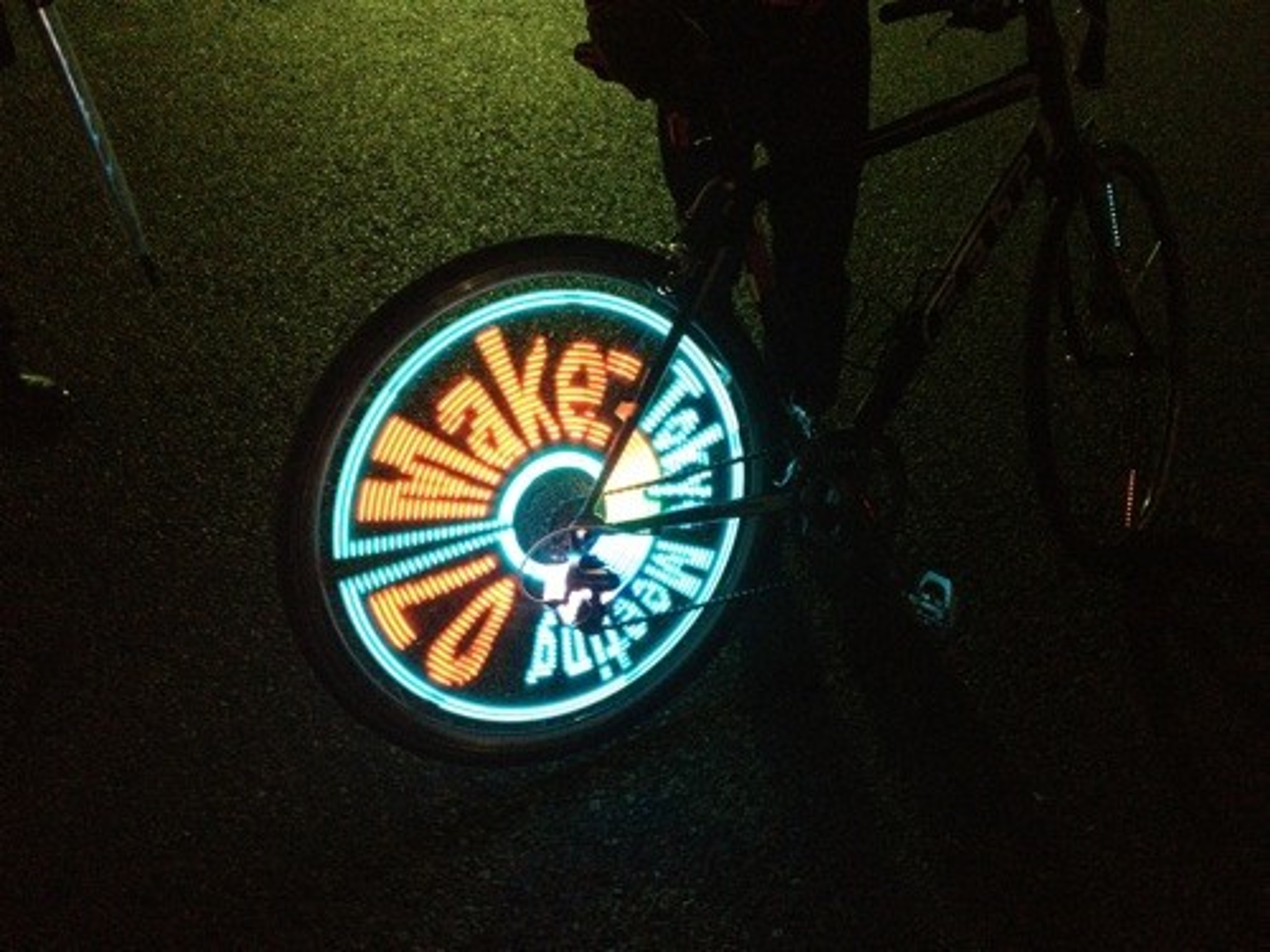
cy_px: 476
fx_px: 1284
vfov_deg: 40.7
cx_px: 635
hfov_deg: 52.6
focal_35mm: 35
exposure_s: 1/15
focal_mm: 4.28
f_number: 2.4
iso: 800
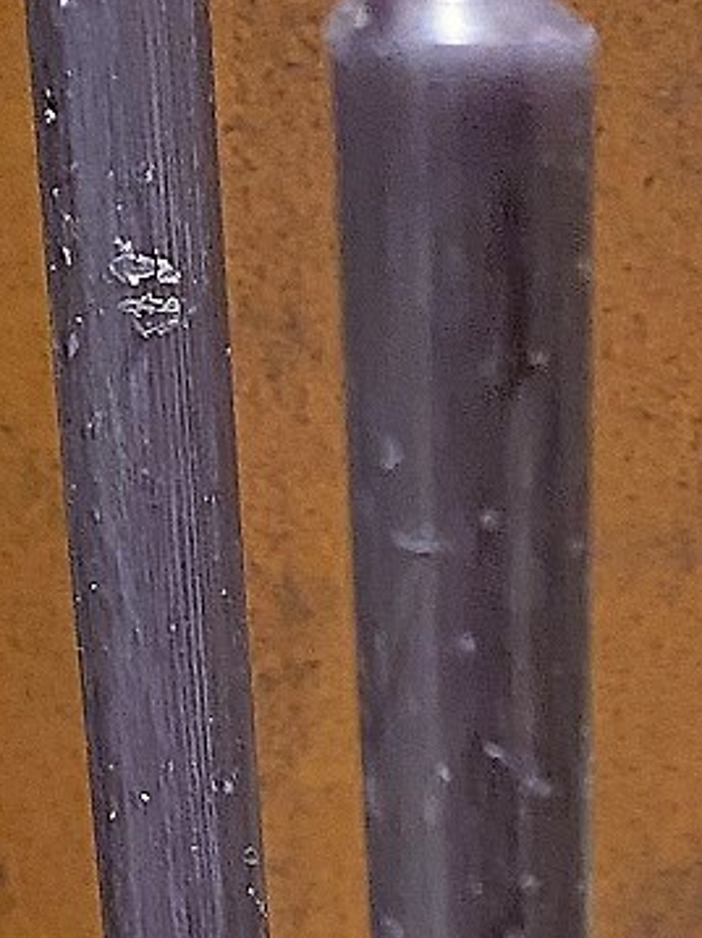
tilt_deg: -28.1
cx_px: 743
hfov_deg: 13.3
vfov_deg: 16.4
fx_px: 2951
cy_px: 1423
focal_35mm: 109
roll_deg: -0.8
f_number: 1.8
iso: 250
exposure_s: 1/50
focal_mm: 4.25
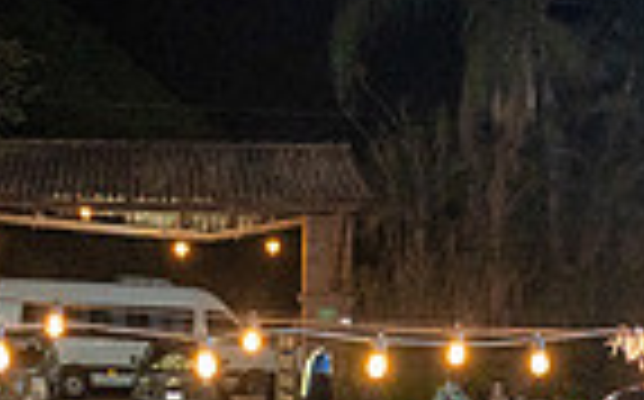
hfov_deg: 18.0
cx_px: 230
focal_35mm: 116
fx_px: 2034
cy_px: 834
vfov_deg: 10.3
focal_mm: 28
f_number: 5
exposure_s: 1/80
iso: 2500
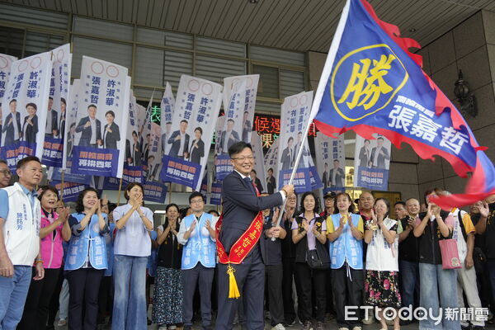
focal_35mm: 28
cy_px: 165
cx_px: 248
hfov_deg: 65.5
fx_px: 385
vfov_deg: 46.4
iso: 640
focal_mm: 28
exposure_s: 1/160
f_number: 4
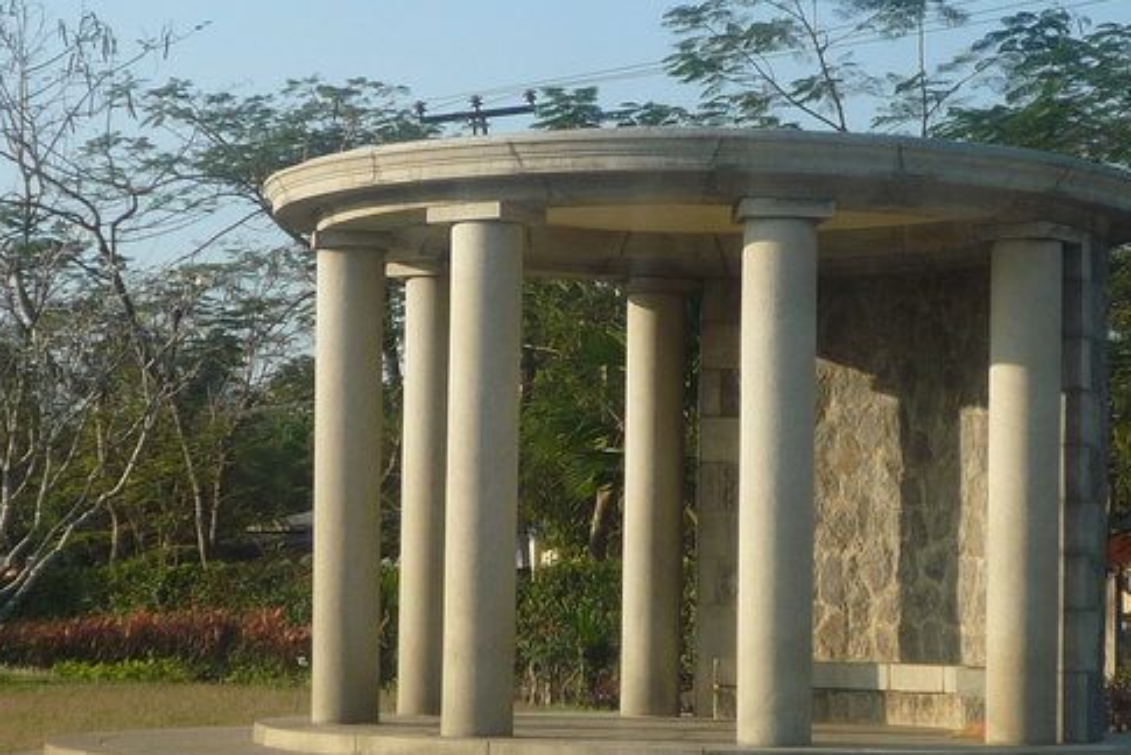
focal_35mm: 108
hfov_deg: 18.9
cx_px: 497
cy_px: 401
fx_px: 3395
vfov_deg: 12.7
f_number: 4.3
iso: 100
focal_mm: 7.8
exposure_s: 1/500
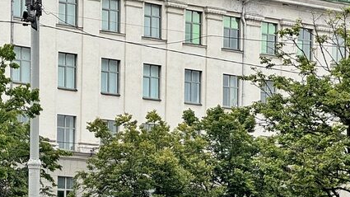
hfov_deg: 10.7
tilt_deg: +0.7
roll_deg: -1.2
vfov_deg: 5.9
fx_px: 1875
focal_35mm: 202
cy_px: 311
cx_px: 165
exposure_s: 1/99
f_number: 2.8
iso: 50
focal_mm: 9
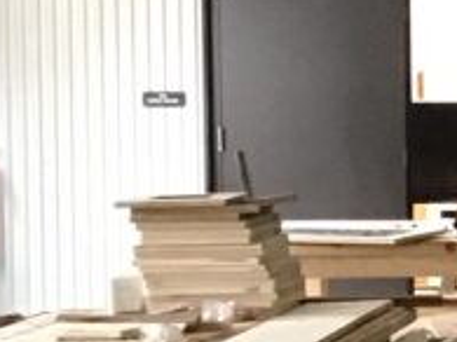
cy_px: 138
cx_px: 1024
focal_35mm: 163
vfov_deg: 9.1
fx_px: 2151
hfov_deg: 10.7
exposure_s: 1/30
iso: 200
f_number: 2.4
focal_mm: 3.3
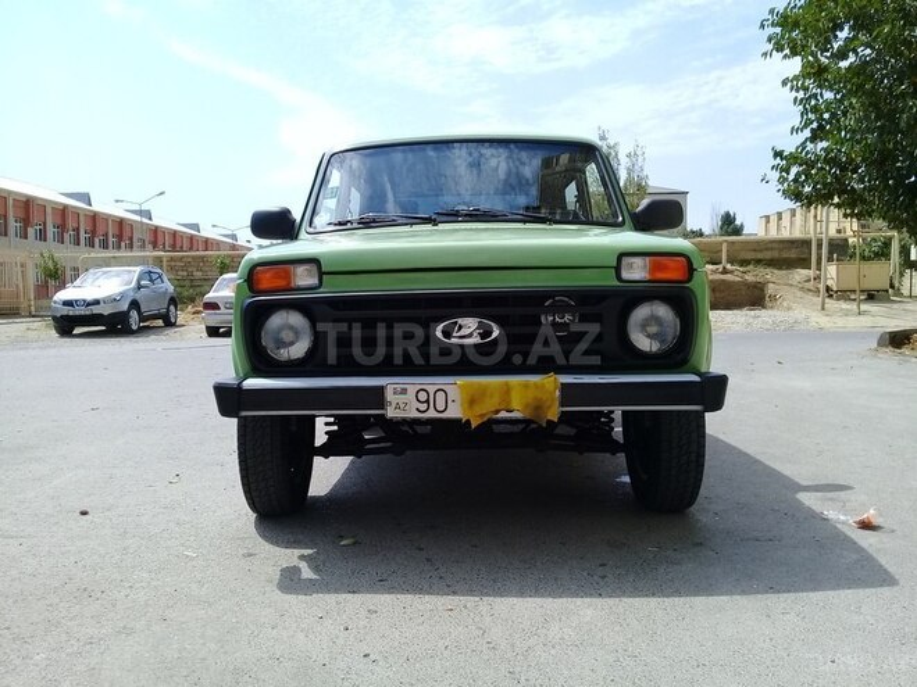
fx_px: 821
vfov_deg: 45.4
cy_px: 344
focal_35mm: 31
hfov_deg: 58.4
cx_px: 458
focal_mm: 3.3
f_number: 2.2
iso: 50
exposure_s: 1/1205
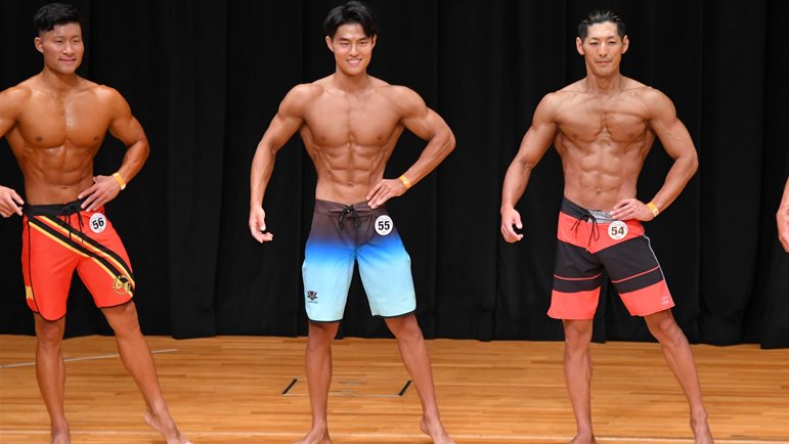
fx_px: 6277
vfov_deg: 4.1
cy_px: 227
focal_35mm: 300
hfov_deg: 7.2
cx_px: 396
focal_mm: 190
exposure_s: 1/400
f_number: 5.6
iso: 4000
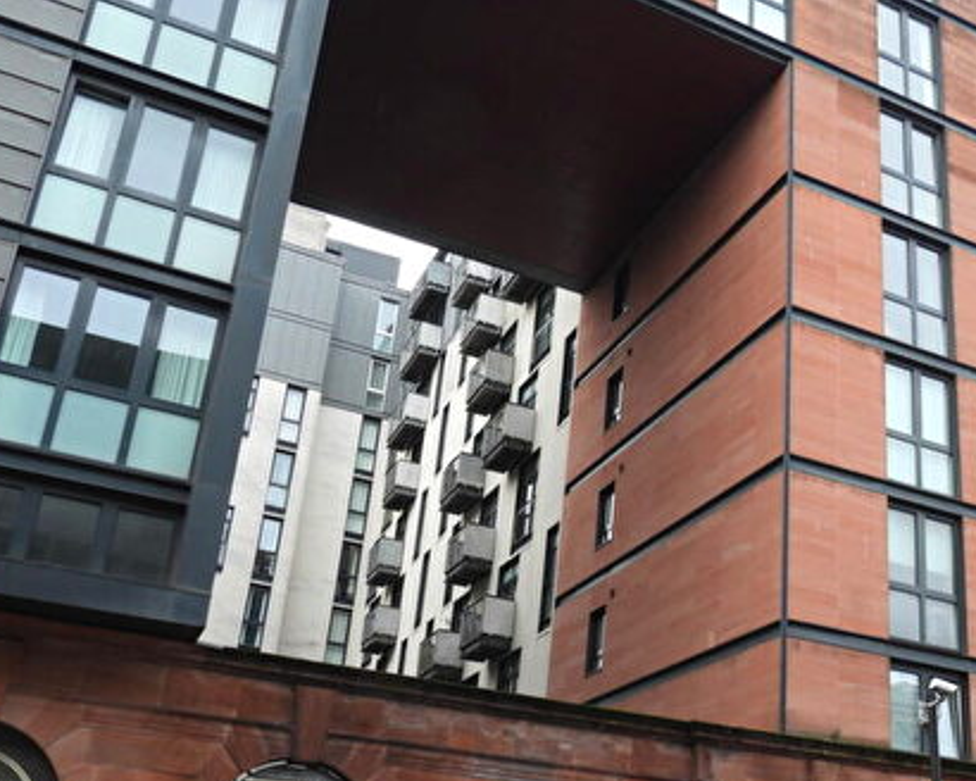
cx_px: 686
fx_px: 1155
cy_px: 527
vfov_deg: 36.9
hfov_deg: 44.8
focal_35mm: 40
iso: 100
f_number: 2.8
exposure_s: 1/80
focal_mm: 4.3
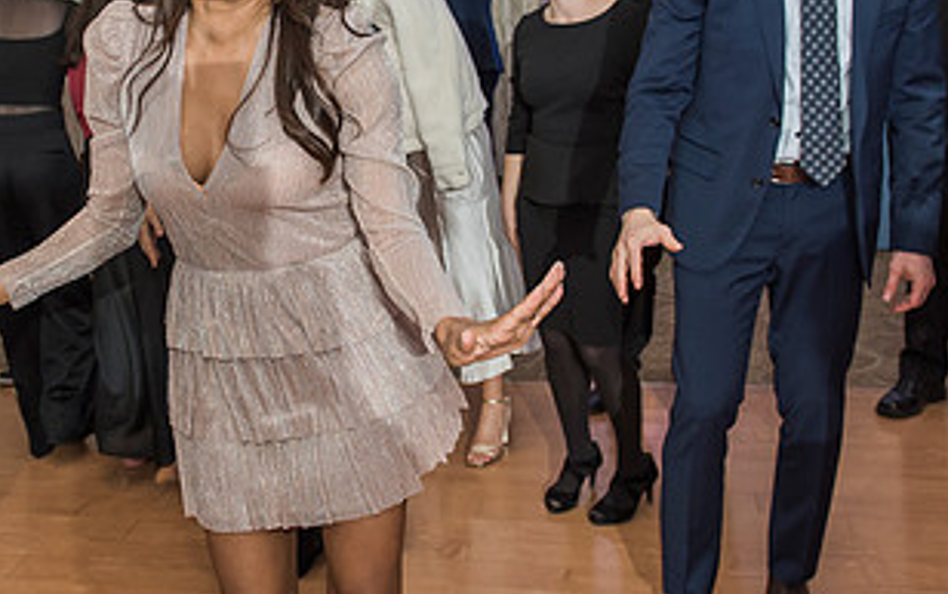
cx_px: 317
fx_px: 1189
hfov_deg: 42.9
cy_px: 180
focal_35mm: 46
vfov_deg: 27.8
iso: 1000
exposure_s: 1/100
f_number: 4
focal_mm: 24
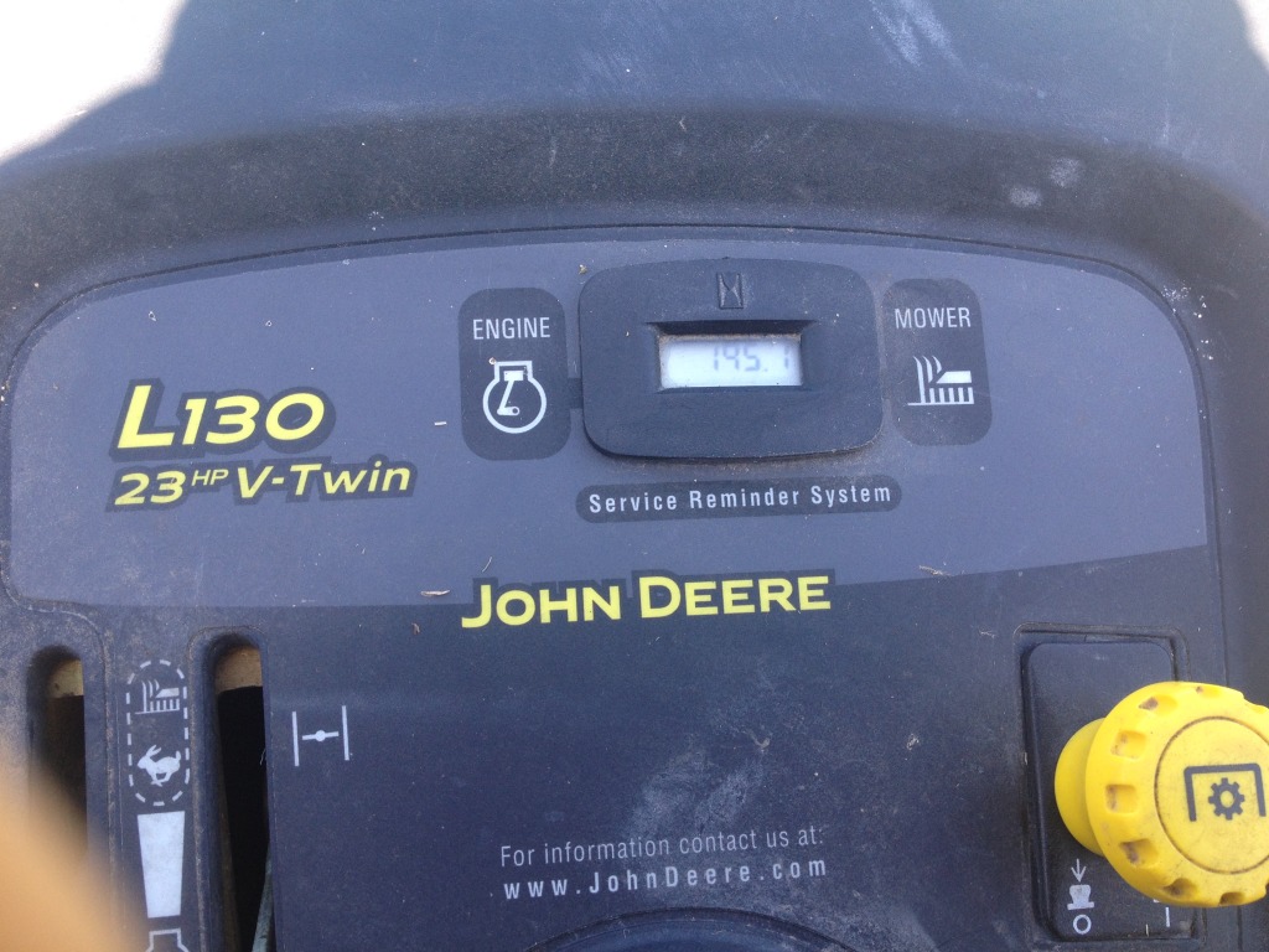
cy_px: 476
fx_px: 1283
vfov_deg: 40.7
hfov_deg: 52.6
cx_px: 634
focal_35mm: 35
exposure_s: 1/120
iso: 50
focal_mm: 4.28
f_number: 2.4
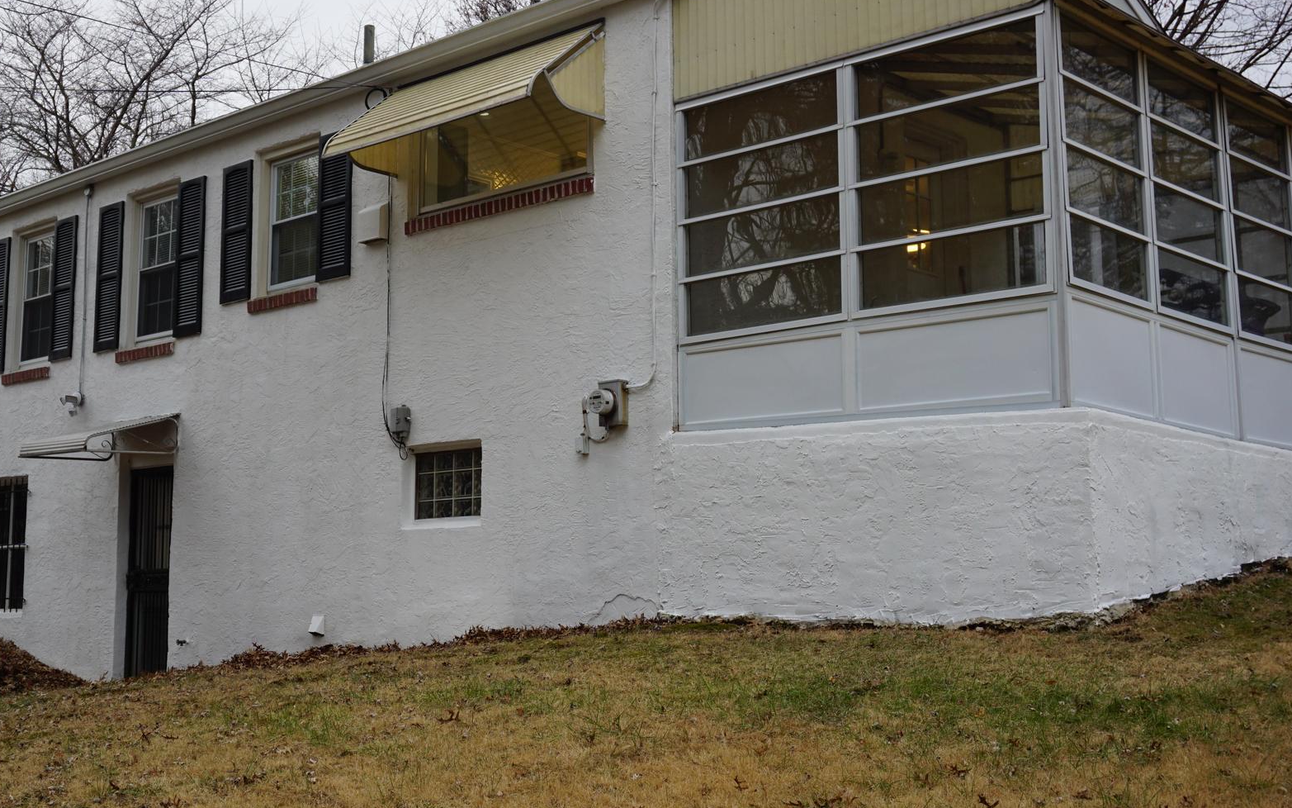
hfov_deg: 41.5
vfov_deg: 26.8
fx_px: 1690
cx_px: 464
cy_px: 356
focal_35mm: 48
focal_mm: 24
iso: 100
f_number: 5.6
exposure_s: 1/60
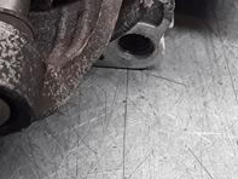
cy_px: -97
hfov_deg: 21.4
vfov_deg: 15.0
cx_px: 79
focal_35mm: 91
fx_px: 626
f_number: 1.9
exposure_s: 1/50
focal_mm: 2.91
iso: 50
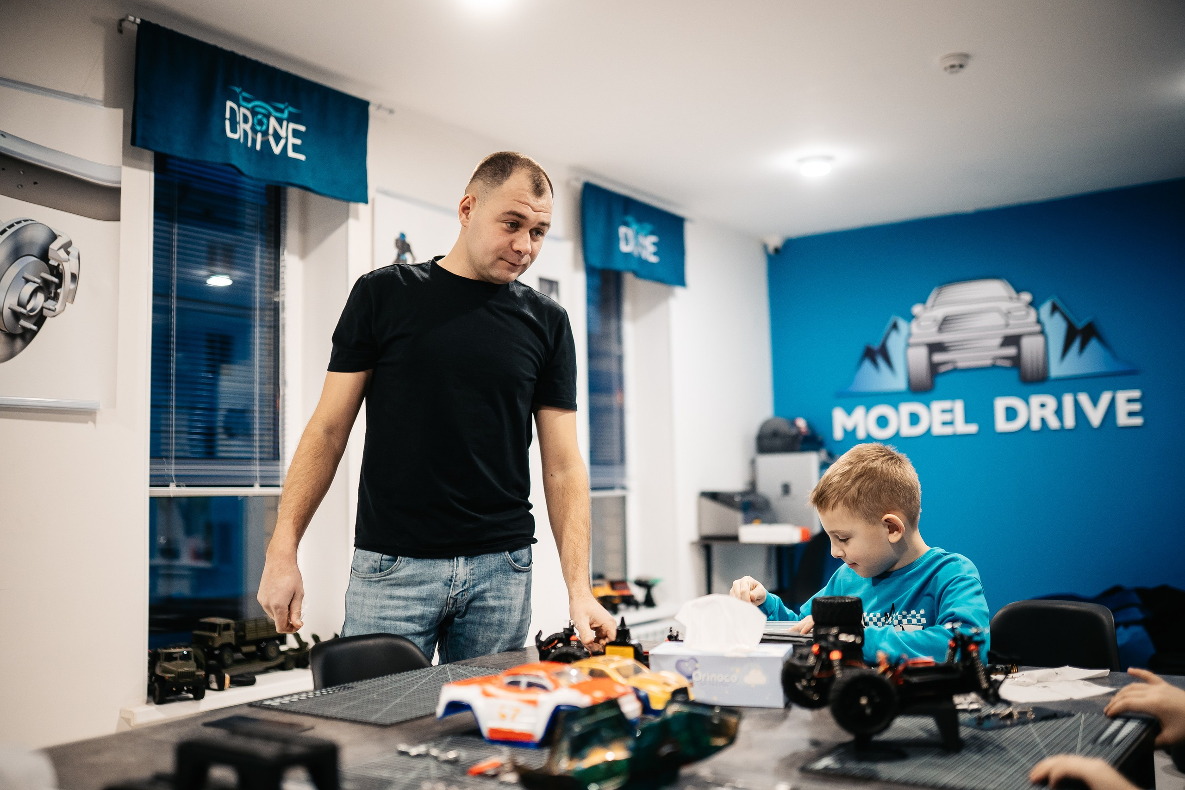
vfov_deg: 37.9
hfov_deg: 54.4
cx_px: 592
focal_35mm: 35
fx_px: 1152
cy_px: 395
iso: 1000
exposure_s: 1/250
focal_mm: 35
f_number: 1.4
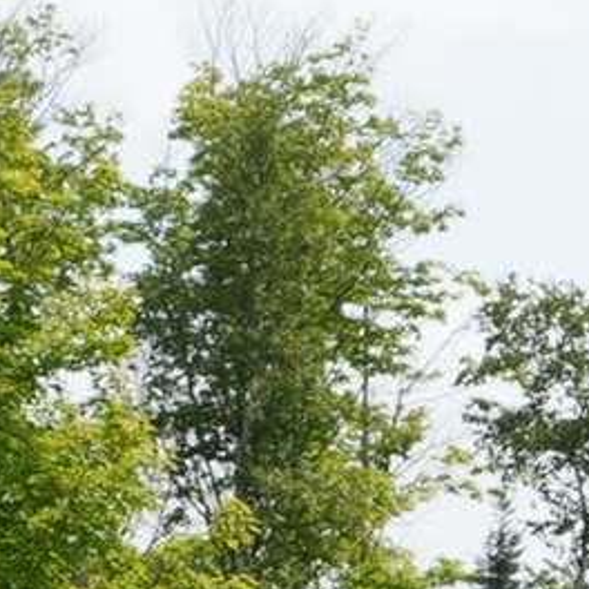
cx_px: 515
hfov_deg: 7.4
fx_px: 4562
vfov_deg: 7.4
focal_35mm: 237
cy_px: 511
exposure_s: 1/250
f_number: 8
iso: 100
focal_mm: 24
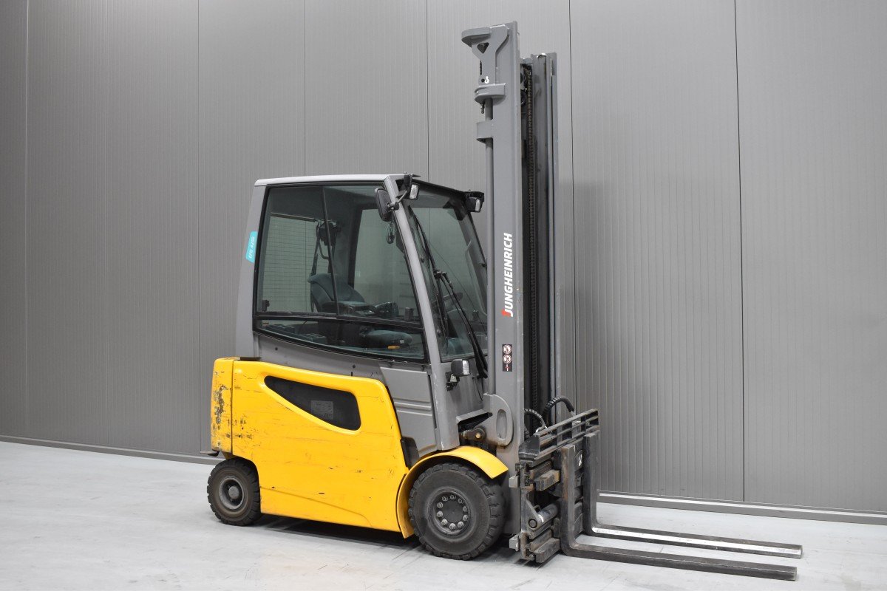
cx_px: 444
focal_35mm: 34
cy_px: 296
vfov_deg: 38.4
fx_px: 850
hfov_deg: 55.1
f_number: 5.6
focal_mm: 23
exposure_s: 1/30
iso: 1250
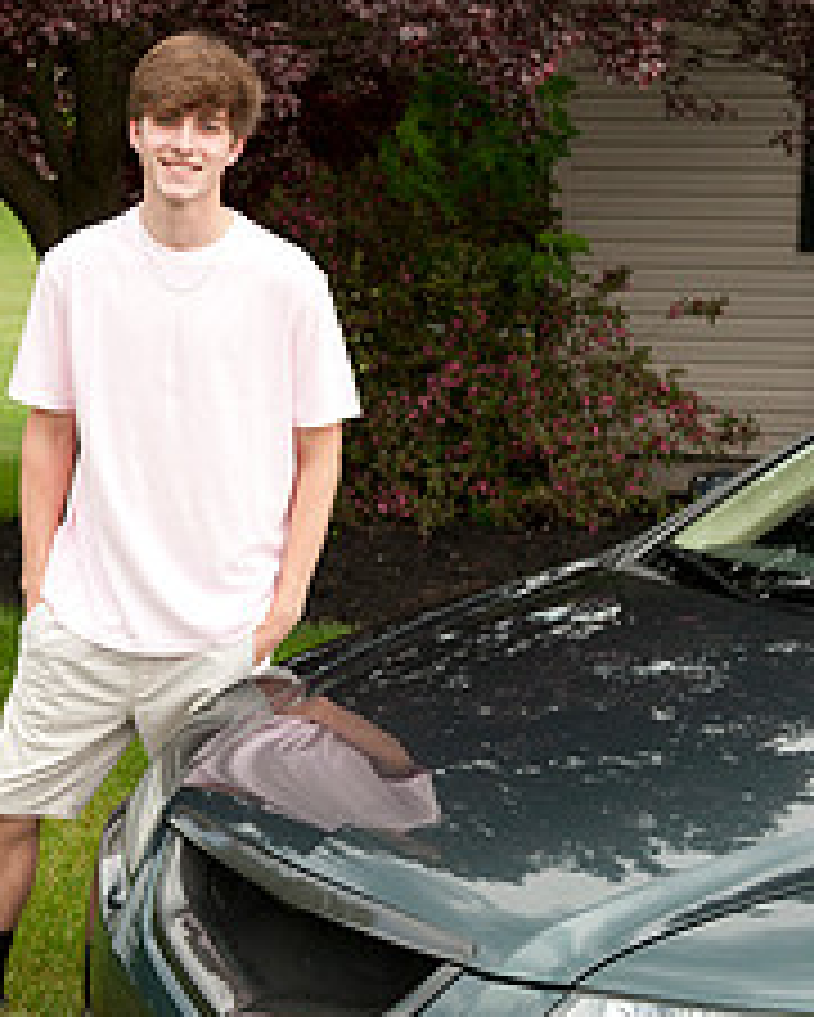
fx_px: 2468
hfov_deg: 18.7
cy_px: 495
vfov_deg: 23.3
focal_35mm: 82
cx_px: 263
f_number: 4.5
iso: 500
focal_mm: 44
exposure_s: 1/640
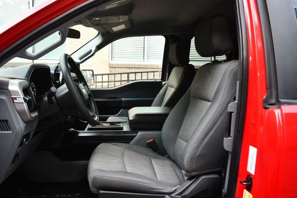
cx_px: 134
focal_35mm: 30
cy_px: 106
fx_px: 247
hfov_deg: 61.8
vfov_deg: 43.5
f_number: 3.5
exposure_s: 1/250
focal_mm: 18
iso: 720
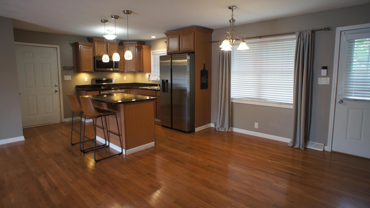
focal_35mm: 26
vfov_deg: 44.4
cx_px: 190
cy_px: 97
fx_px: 255
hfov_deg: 71.9
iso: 200
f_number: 3.2
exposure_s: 1/40
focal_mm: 16
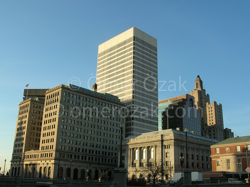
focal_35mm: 36
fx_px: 260
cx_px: 125
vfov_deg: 39.6
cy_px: 94
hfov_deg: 51.4
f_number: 3.7
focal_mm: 6
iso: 50
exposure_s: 1/280
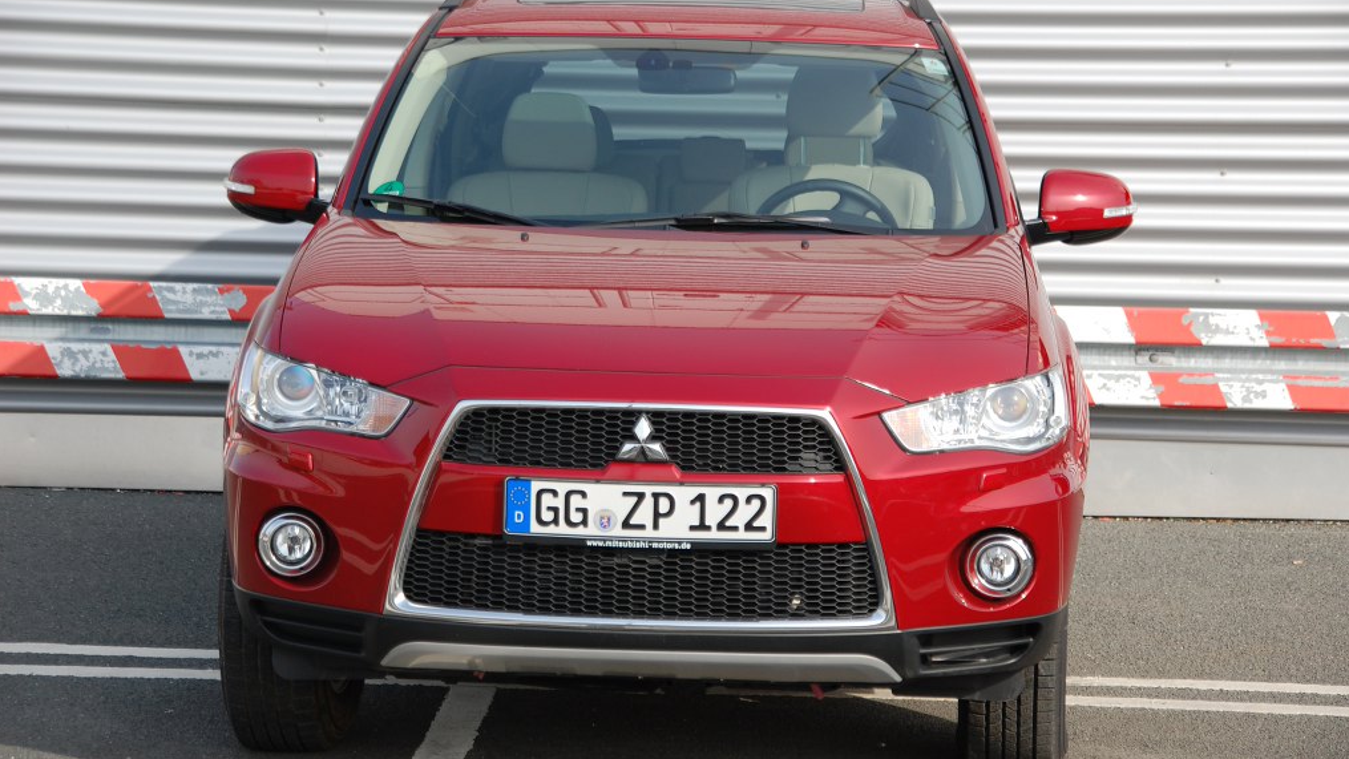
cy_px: 342
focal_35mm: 114
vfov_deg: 10.6
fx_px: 4078
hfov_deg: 18.8
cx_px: 675
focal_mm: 72
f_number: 5.6
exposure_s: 1/500
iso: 220
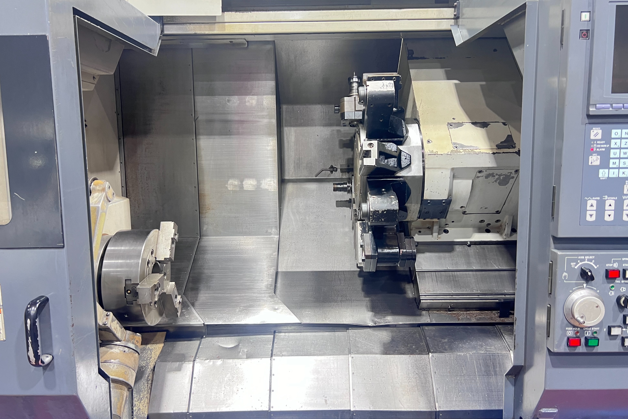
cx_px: 312
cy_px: 197
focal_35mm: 28
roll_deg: +0.9
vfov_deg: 46.4
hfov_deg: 65.5
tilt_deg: -6.8
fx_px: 488
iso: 200
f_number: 1.5
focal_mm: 5.7
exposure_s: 1/50
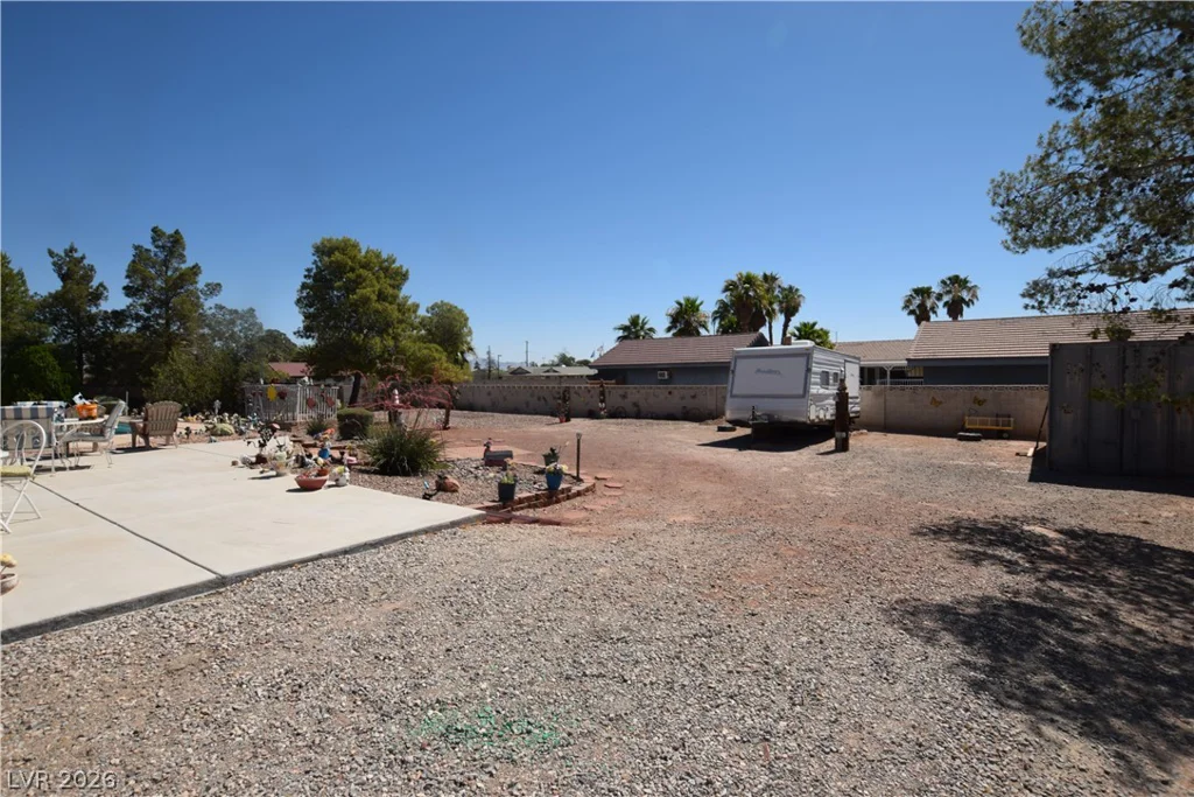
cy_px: 398
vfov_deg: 72.1
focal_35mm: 16
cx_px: 597
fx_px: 547
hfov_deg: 95.0
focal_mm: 11
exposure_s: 1/200
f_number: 11
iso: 100
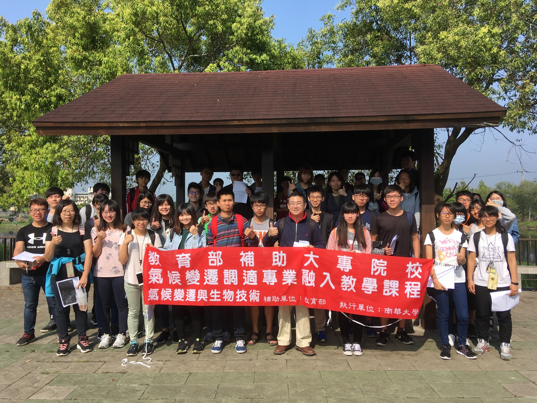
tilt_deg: +0.5
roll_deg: -0.4
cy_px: 202
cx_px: 268
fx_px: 450
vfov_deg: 48.2
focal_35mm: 29
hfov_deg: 61.7
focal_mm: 4.15
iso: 25
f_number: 2.2
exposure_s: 1/1326
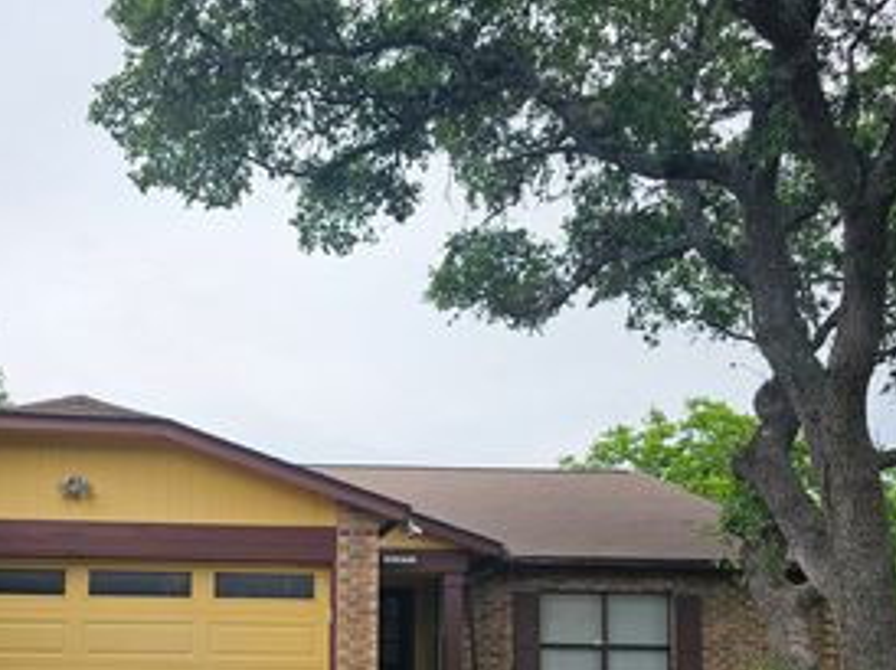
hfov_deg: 44.0
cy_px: 557
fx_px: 1086
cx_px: 278
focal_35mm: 42
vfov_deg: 33.1
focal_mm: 6.3
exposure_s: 1/480
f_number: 1.7
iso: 10
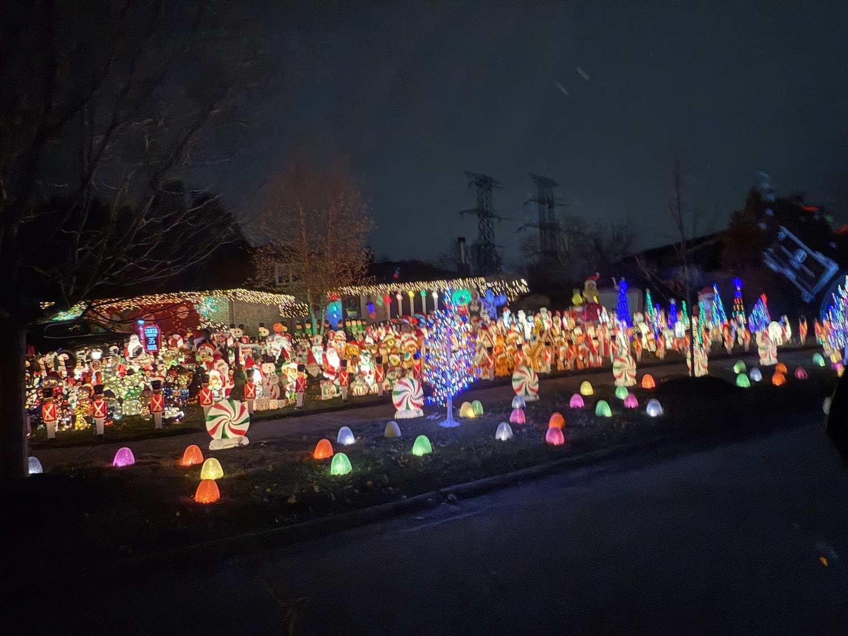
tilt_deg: +1.4
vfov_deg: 56.8
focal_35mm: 24
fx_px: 588
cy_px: 318
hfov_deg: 71.6
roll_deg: +0.9
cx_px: 424
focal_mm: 2.22
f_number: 2.2
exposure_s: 1/20
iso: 500
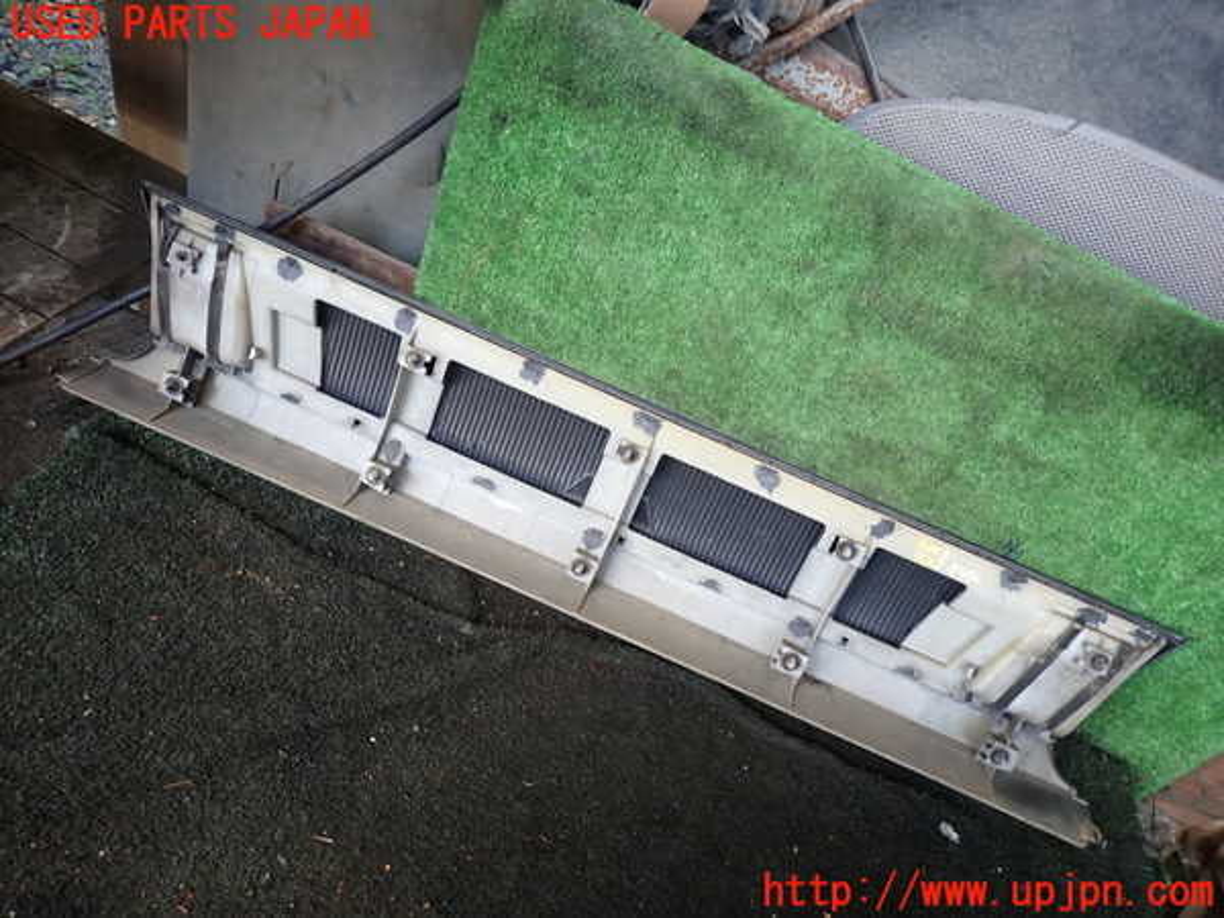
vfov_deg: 54.9
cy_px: 459
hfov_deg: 69.4
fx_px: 884
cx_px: 612
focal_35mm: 25
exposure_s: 1/60
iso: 100
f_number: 2
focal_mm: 4.5
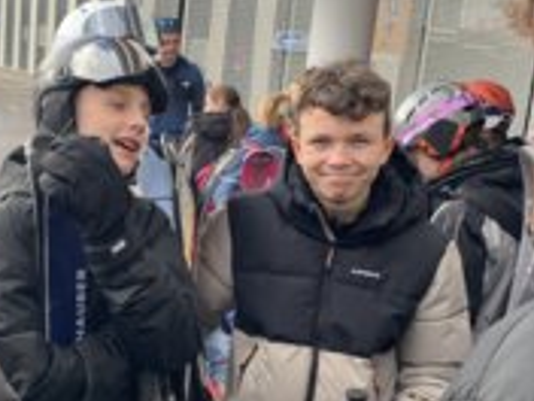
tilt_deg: -13.1
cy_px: 231
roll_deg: -4.6
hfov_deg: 32.4
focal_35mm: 59
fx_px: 910
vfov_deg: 24.8
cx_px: 173
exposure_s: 1/122
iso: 32
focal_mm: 4.25
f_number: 1.8
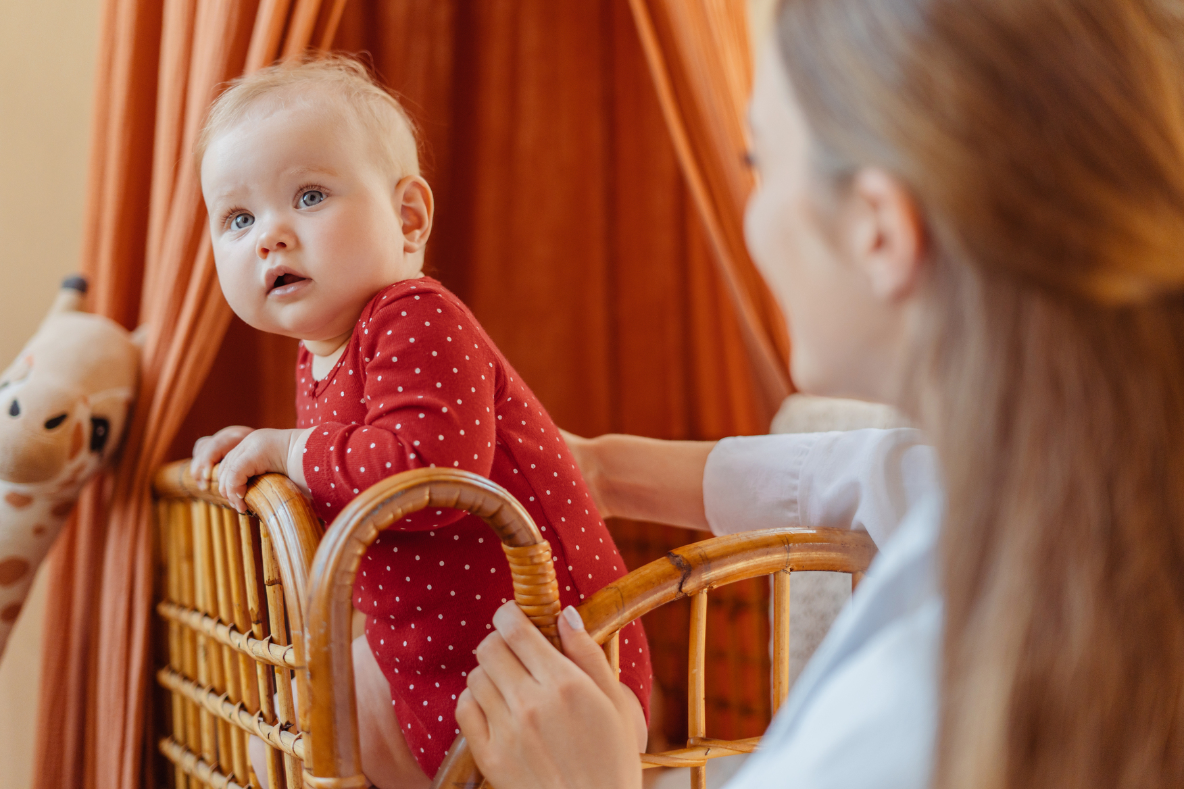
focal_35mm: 50
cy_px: 394
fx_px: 1644
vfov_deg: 27.0
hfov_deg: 39.6
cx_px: 592
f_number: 2
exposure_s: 1/800
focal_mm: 50
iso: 500
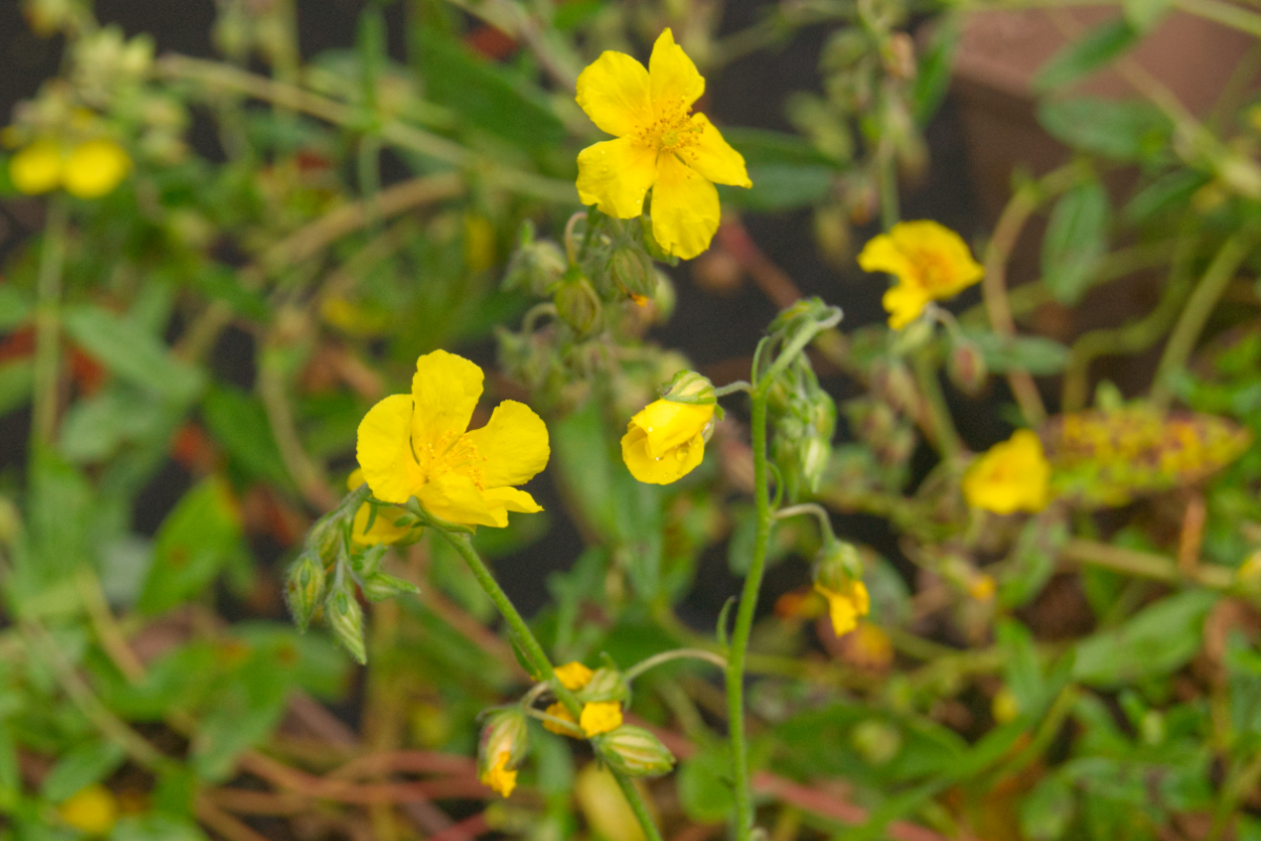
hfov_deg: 24.6
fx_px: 2890
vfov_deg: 16.6
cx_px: 630
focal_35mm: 82
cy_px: 420
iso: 1600
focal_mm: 55
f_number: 10
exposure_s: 1/500
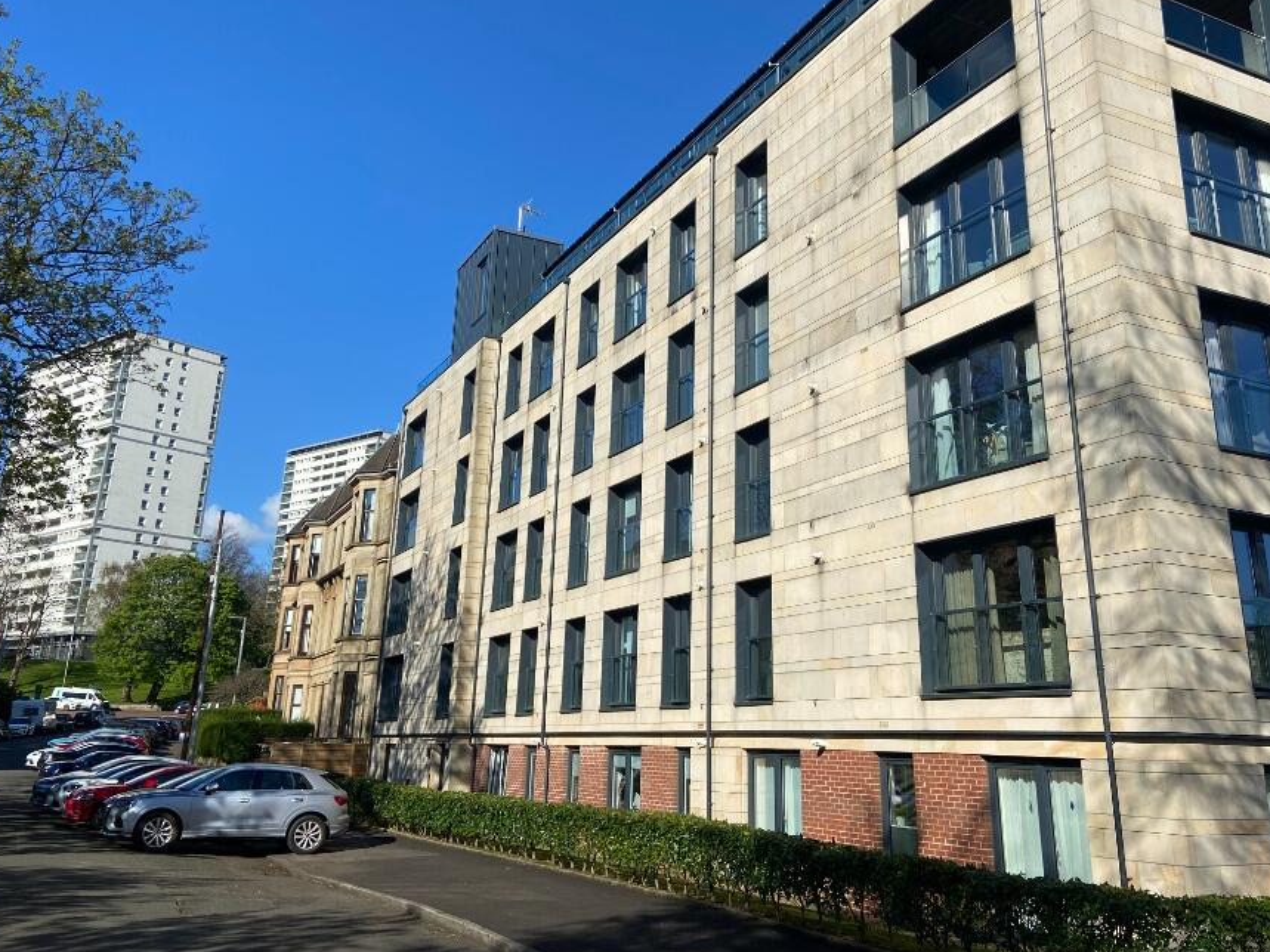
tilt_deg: +17.5
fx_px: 1137
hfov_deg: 58.3
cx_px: 665
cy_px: 390
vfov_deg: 45.2
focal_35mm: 31
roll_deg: -0.6
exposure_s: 1/3497
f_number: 1.8
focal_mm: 4.25
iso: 32
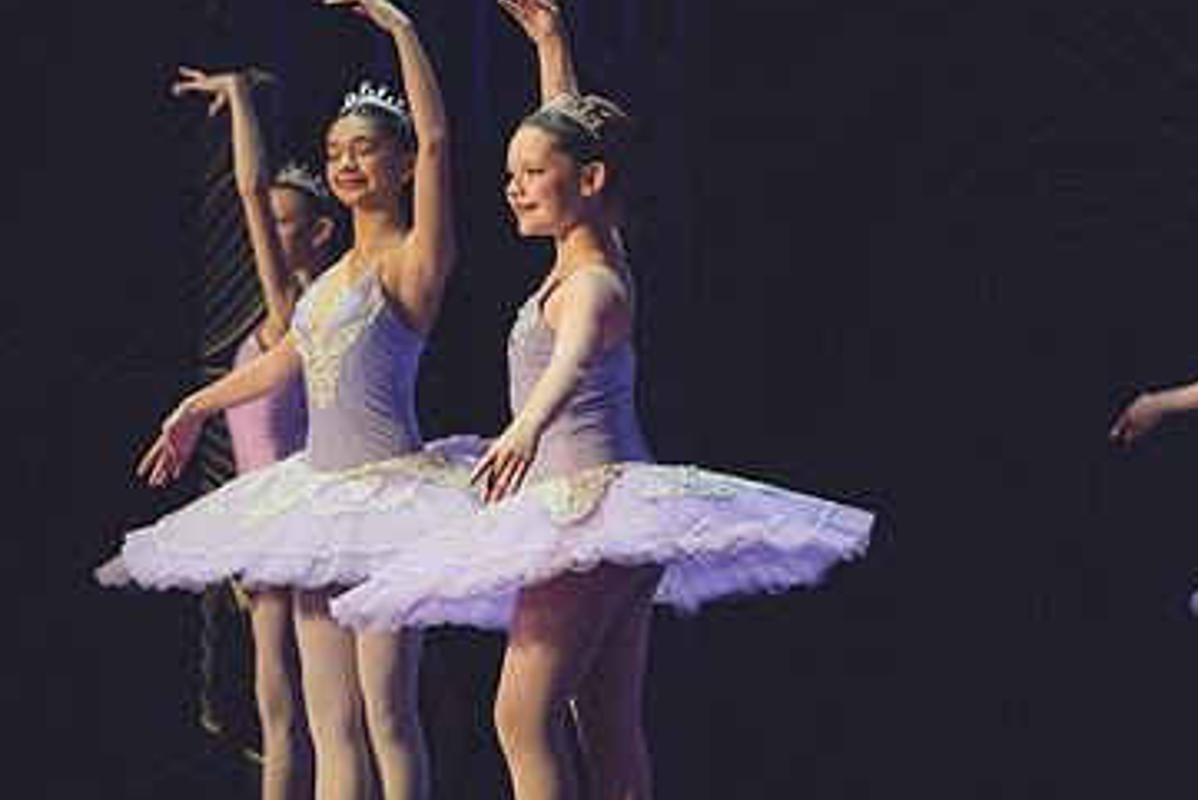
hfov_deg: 10.5
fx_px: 6525
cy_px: 520
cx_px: 531
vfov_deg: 7.0
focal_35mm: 196
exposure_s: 1/320
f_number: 2.8
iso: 2500
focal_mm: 122
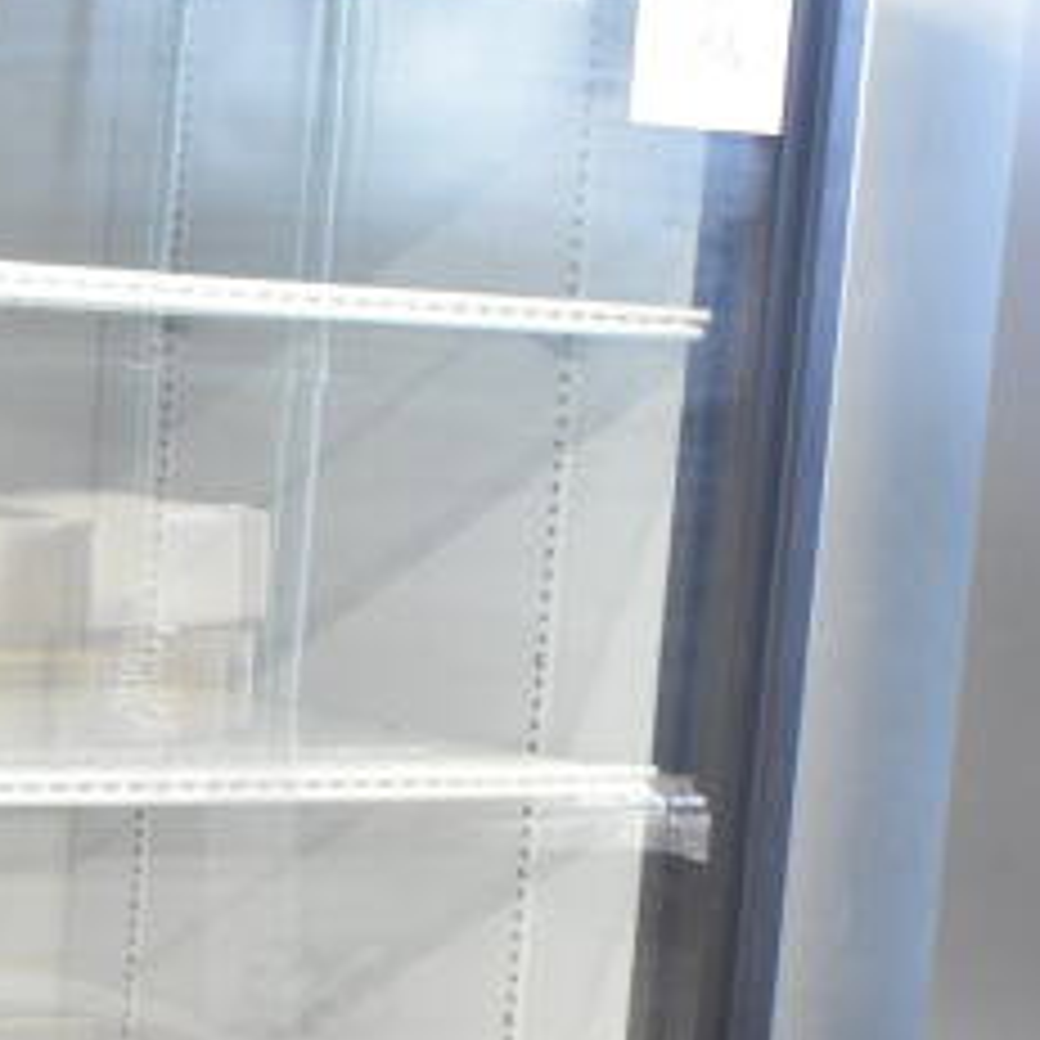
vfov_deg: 15.4
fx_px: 3773
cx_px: -90
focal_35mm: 111
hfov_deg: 15.3
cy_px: 1058
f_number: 3.8
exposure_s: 1/40
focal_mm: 22
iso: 2500
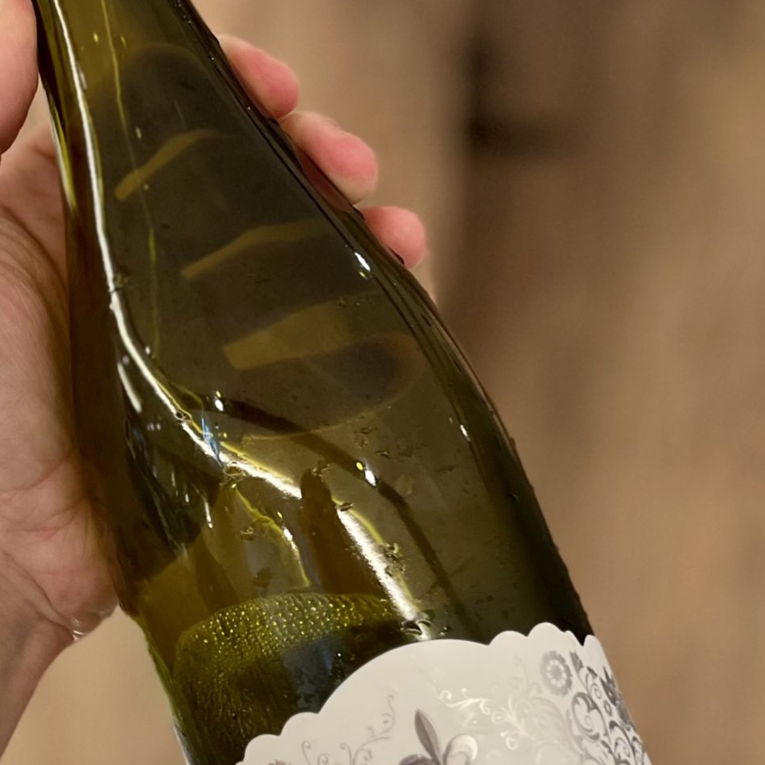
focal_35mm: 72
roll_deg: -0.3
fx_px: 1800
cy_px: 422
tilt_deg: -20.8
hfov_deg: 23.6
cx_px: 128
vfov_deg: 24.0
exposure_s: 1/50
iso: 250
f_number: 1.5
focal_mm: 5.7
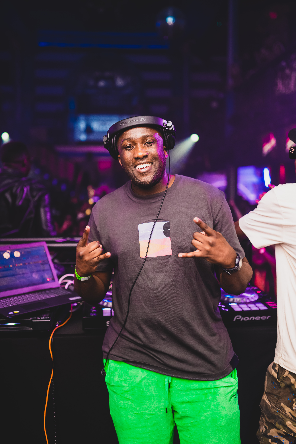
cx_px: 148
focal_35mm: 35
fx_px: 432
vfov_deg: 54.4
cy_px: 222
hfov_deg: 37.9
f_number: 1.4
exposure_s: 1/200
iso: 1250
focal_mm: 35
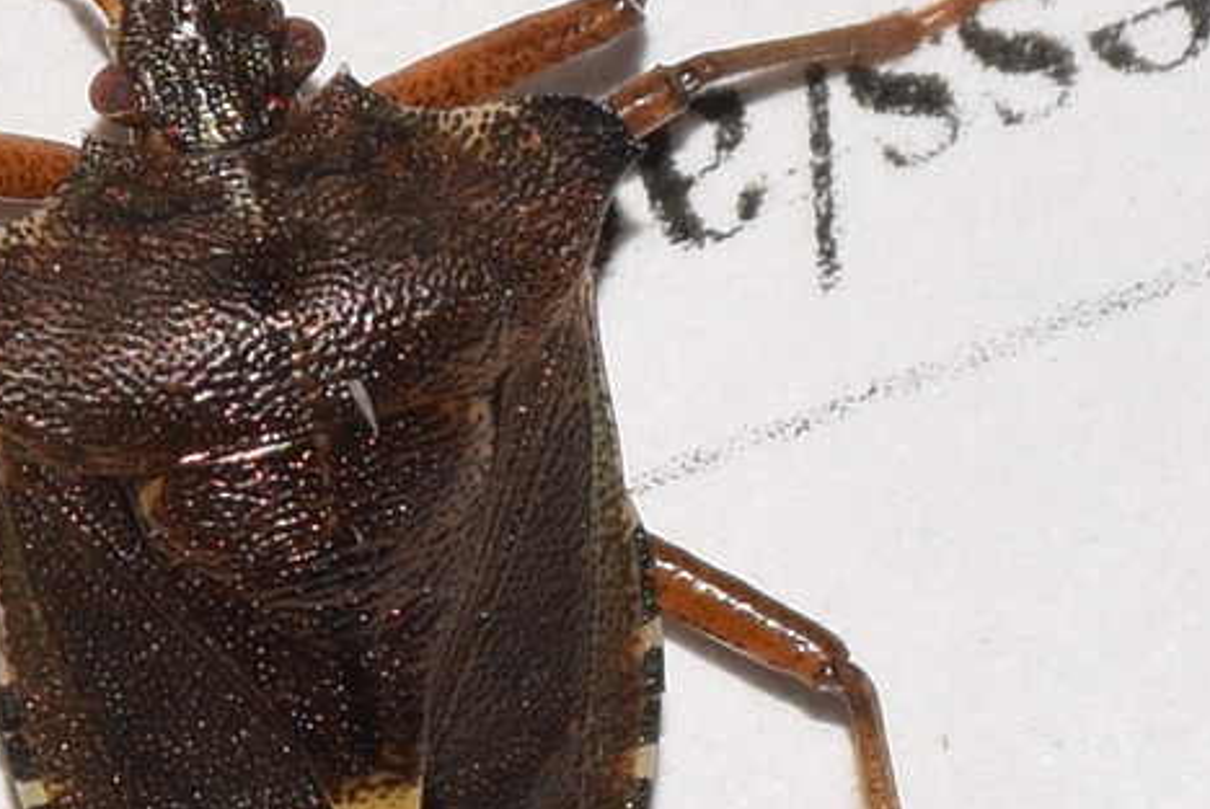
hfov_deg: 4.8
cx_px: 247
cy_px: 507
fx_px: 14432
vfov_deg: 3.2
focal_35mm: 429
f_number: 13
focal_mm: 140
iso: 100
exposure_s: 1/160
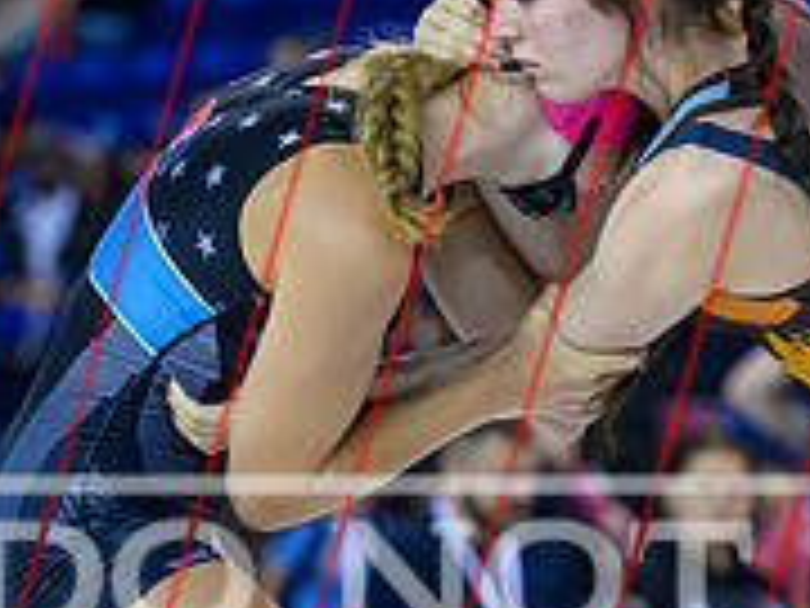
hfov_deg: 5.5
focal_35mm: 359
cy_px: 503
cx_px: 602
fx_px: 8400
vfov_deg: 4.1
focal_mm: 103
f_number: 2.8
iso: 2500
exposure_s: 1/800
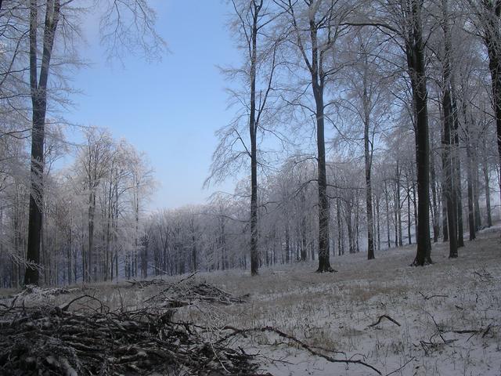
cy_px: 188
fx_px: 550
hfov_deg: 49.0
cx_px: 250
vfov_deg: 37.7
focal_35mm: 38
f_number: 5.6
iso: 100
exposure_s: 1/211
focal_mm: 5.8
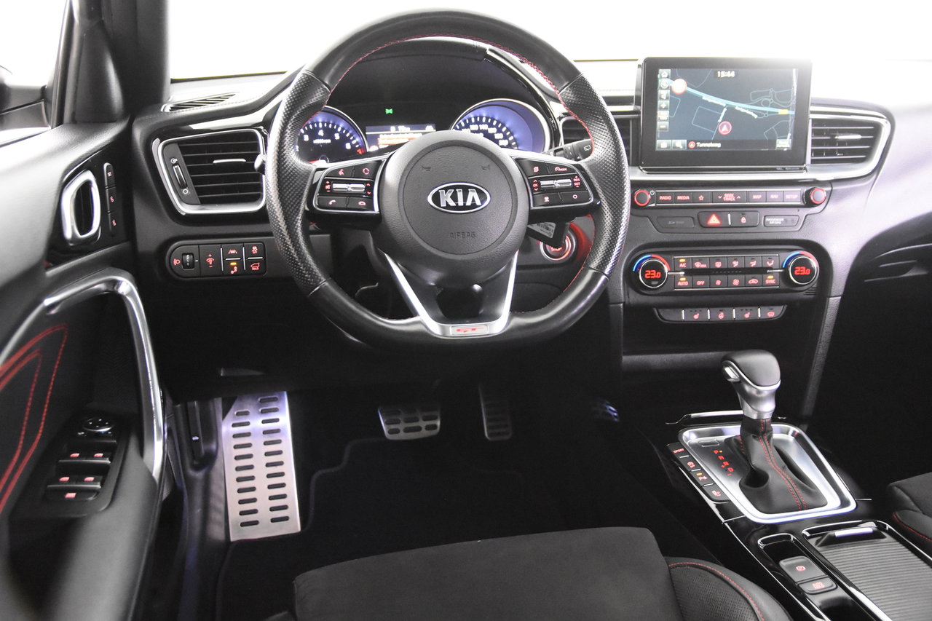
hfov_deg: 53.1
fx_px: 932
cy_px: 310
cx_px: 466
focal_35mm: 36
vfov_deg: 36.9
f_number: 3
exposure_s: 1/40
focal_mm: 24
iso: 8000
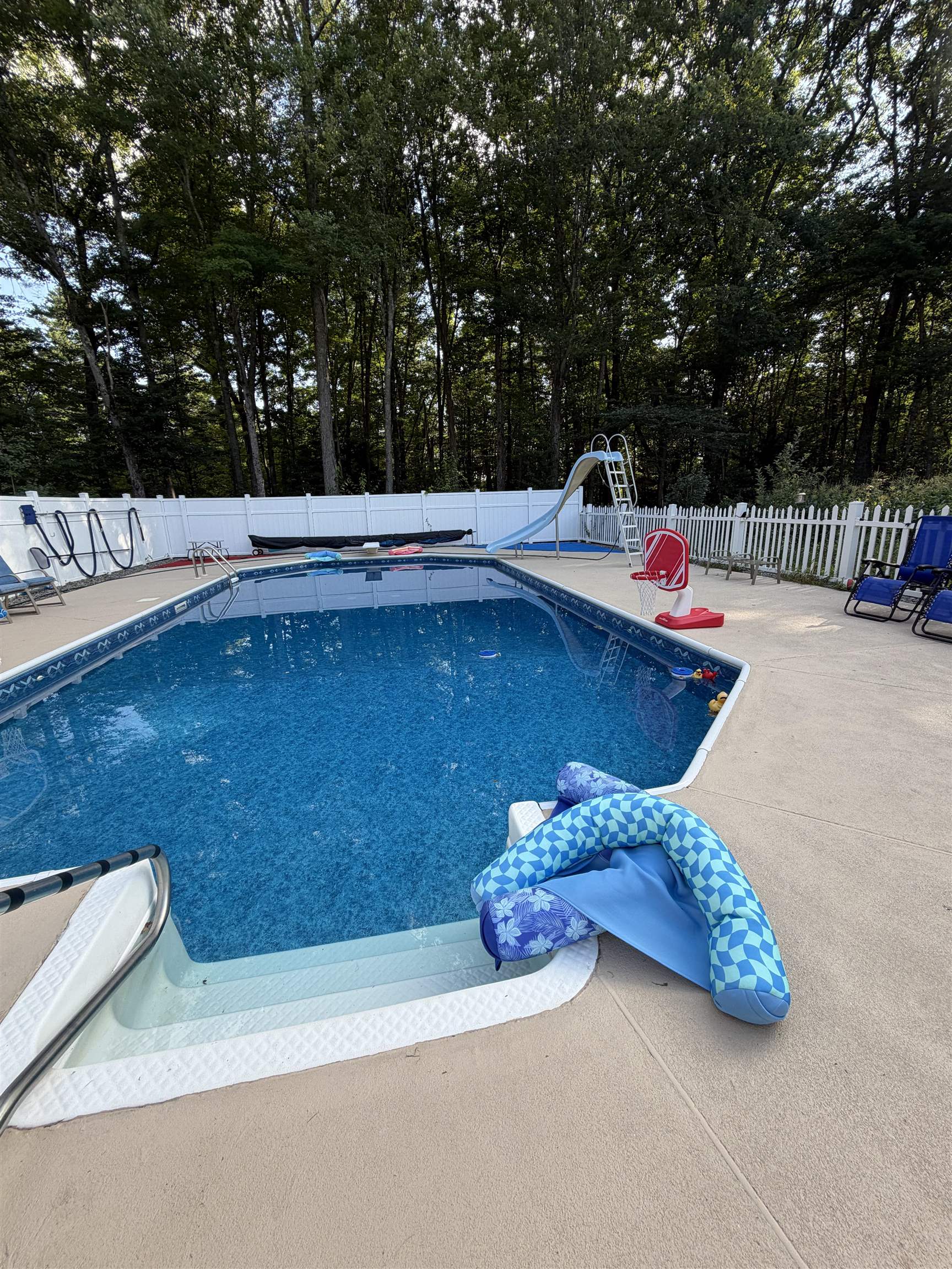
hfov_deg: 85.7
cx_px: 476
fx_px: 513
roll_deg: +1.2
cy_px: 634
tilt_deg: -12.7
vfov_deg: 102.1
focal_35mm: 14
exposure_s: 1/276
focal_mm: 2.22
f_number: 2.2
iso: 50
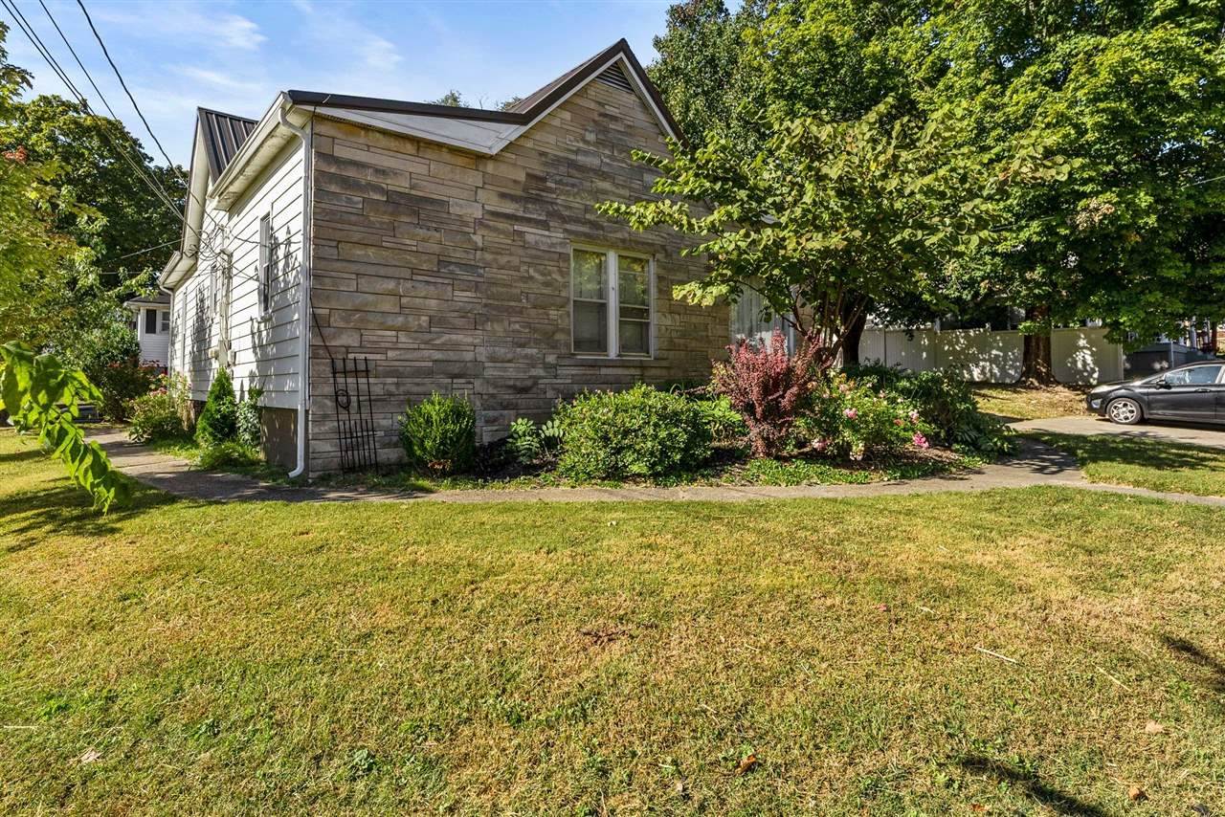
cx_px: 612
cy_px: 408
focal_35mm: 18
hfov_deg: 91.6
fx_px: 596
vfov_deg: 68.9
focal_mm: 17.5
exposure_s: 1/250
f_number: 8
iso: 100
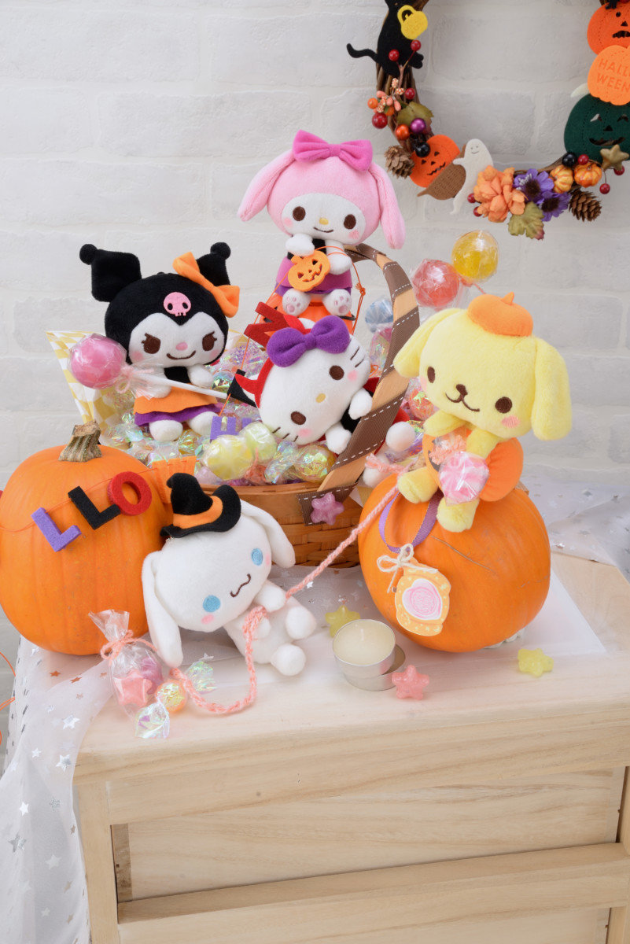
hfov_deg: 26.0
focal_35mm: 52
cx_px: 315
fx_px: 1364
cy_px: 472
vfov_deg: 38.2
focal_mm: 52
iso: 125
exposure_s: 1/125
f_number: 16
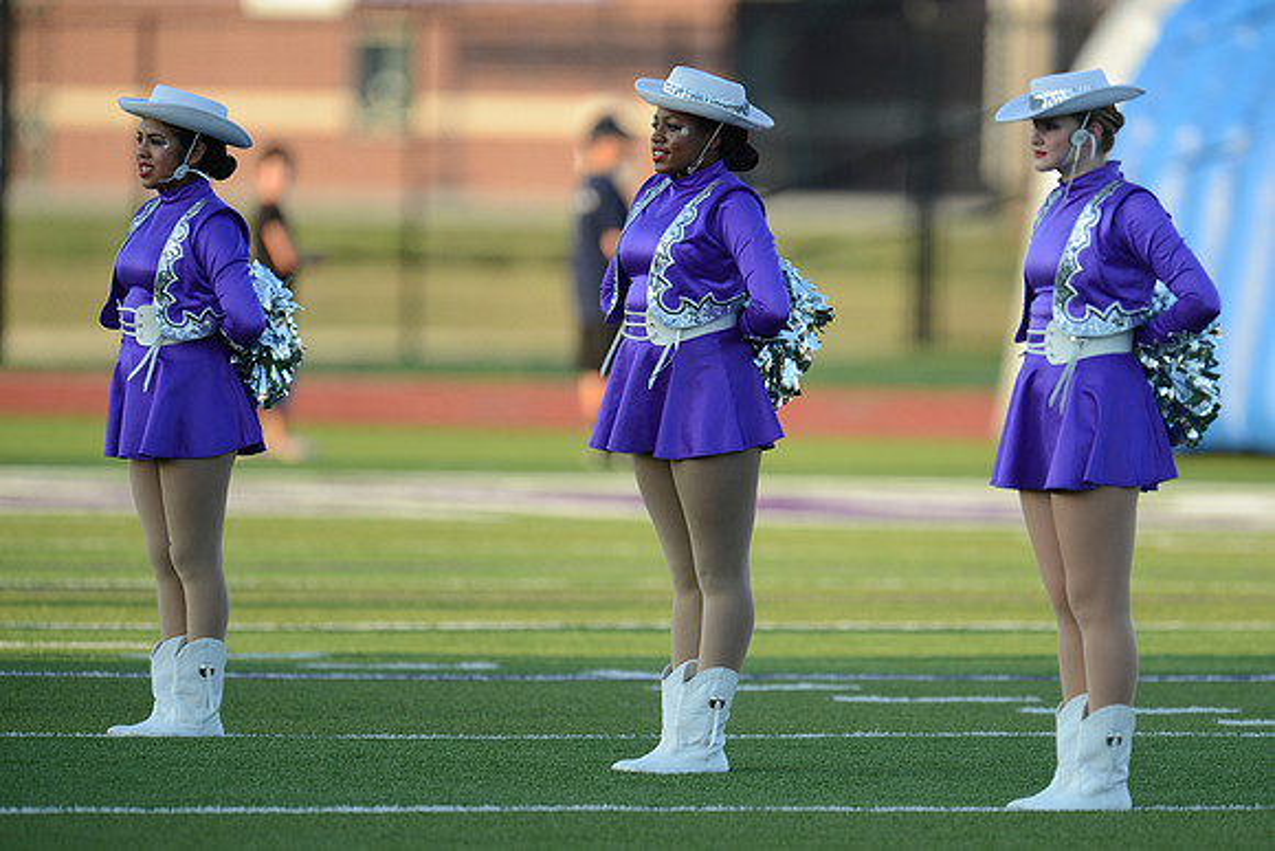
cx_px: 638
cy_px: 426
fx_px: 19483
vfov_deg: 2.5
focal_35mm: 550
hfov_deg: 3.7
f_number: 4
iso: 800
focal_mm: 550
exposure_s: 1/1600
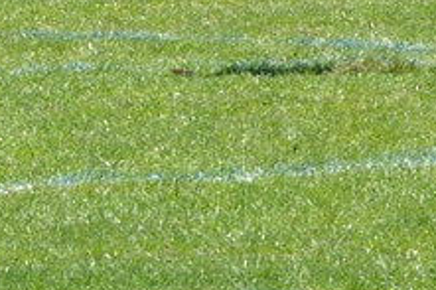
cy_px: -257
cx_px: 637
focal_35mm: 1450
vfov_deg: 0.9
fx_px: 17548
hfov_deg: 1.4
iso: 1000
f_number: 20
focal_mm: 200
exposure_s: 1/160
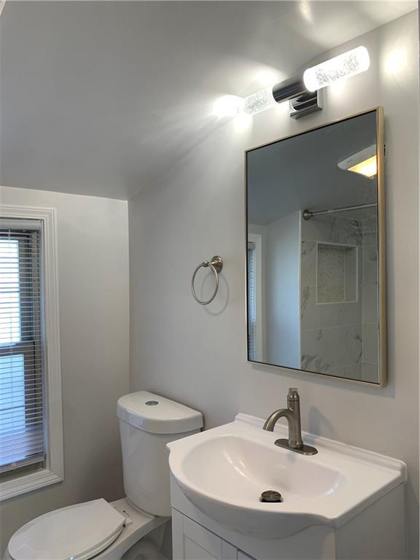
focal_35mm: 26
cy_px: 280
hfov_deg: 53.1
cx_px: 210
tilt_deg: +0.1
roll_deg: +1.2
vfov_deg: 67.3
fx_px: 421
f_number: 1.8
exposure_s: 1/120
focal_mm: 4.25
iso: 64
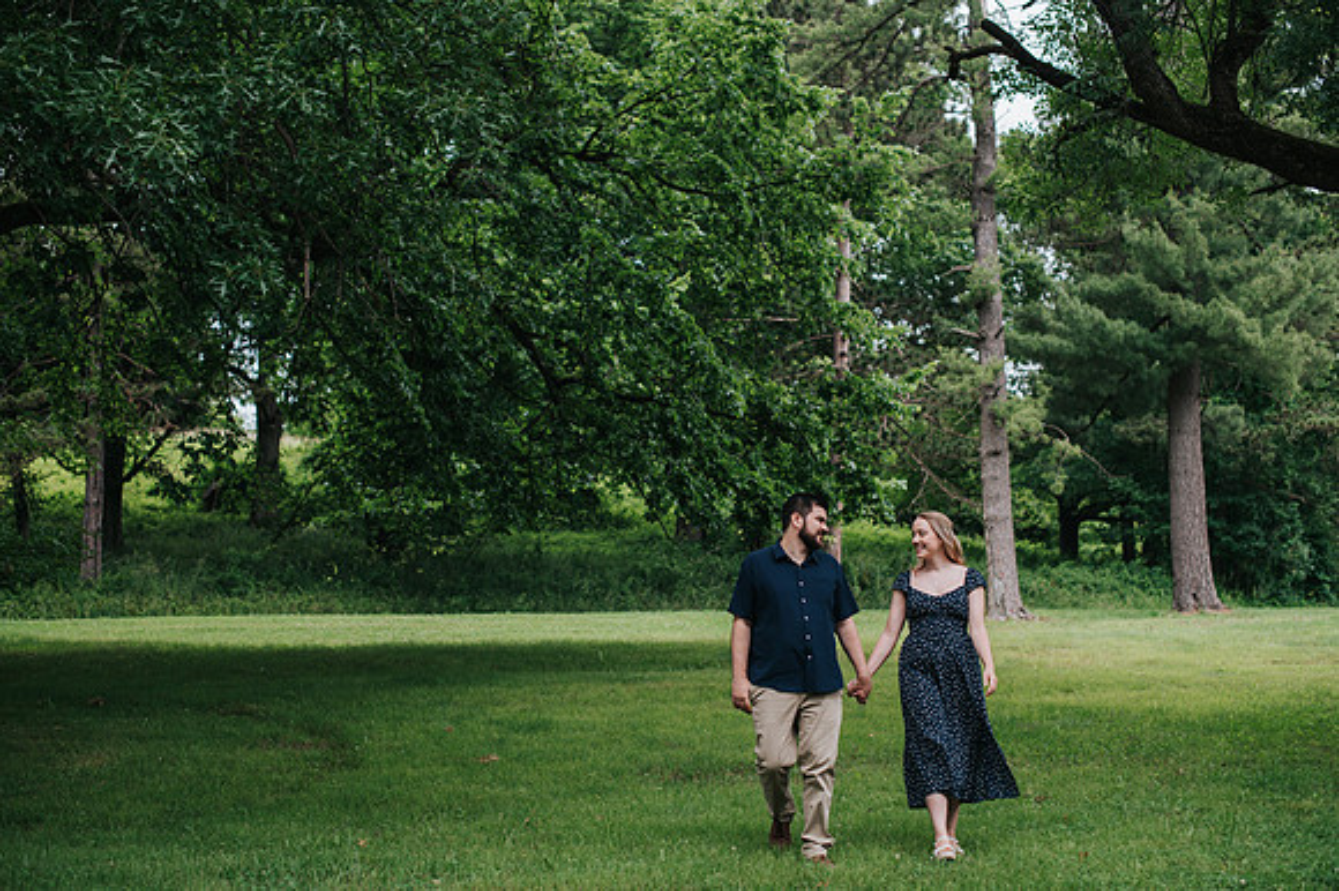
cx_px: 670
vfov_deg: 27.0
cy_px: 446
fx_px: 1859
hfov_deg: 39.6
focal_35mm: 50
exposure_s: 1/400
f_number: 3.2
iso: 280
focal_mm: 50
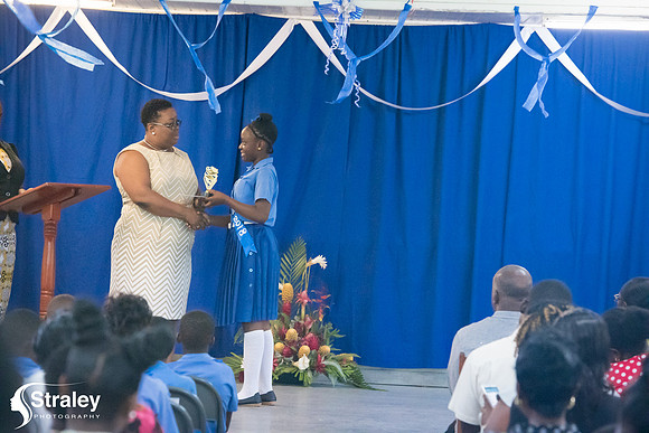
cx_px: 324
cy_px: 216
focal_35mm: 155
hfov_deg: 13.2
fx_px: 2795
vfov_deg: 8.9
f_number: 6.3
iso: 25600
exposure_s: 1/200
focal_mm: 155
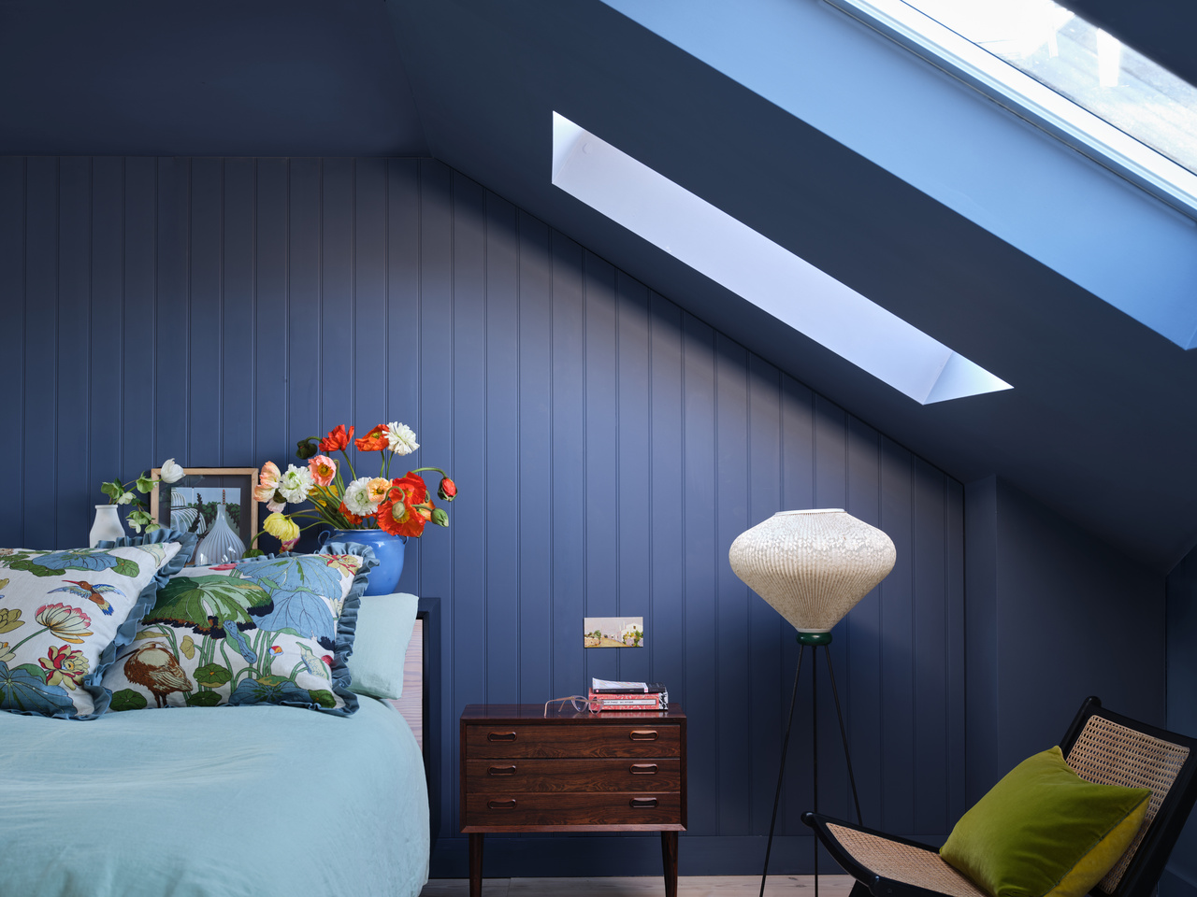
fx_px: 1556
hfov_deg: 42.1
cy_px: 448
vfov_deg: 32.2
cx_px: 598
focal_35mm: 45
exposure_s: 1/3
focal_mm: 57.5
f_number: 8
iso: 100
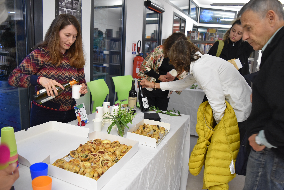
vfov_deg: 48.0
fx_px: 213
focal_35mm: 27
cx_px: 142
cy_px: 95
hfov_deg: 67.3
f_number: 4
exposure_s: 1/30
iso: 1600
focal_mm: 18
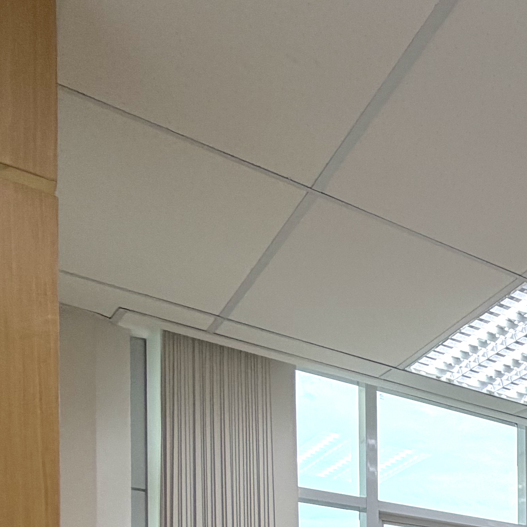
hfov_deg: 22.8
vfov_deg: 29.1
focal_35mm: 46
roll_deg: +1.0
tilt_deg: -0.1
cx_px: 922
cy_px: 702
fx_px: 792
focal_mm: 2.22
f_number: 2.2
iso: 64
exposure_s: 1/100
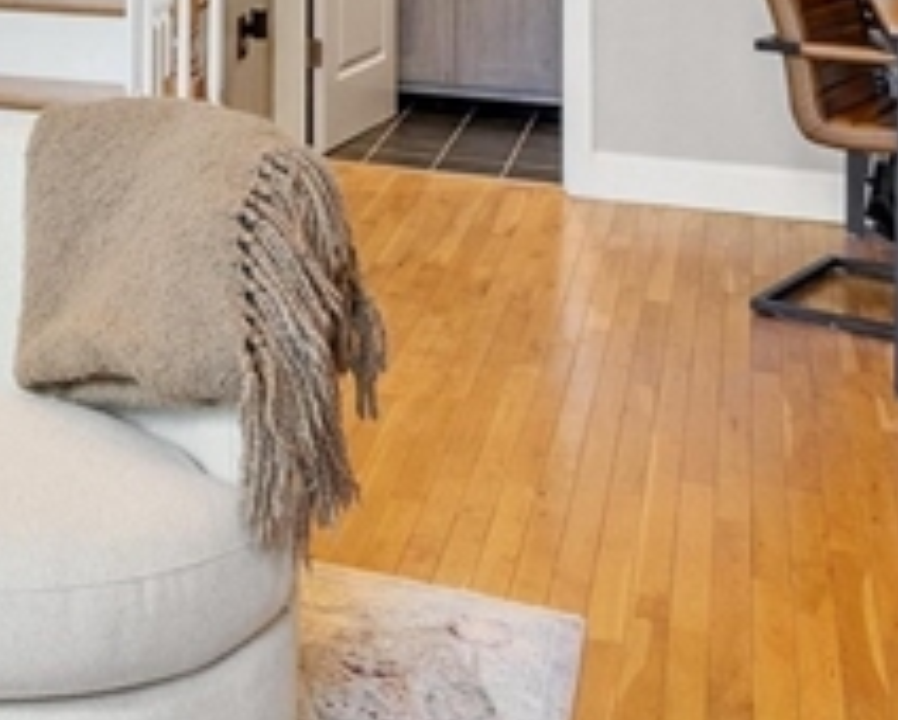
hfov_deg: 25.0
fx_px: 1809
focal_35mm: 68
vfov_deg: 20.5
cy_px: -227
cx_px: -199
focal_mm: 10
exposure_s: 1.3
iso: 320
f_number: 8
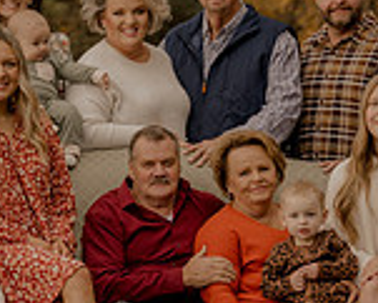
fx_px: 2620
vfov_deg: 6.6
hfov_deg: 8.3
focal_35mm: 234
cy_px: 172
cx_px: 228
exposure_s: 1/125
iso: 160
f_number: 2.8
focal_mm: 65
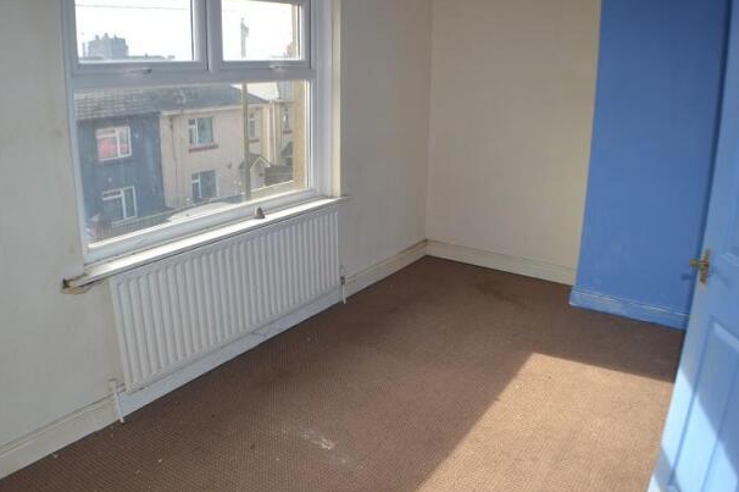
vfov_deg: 34.2
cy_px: 248
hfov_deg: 49.6
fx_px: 800
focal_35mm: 39
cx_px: 348
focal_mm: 24
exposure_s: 1/125
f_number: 4
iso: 100
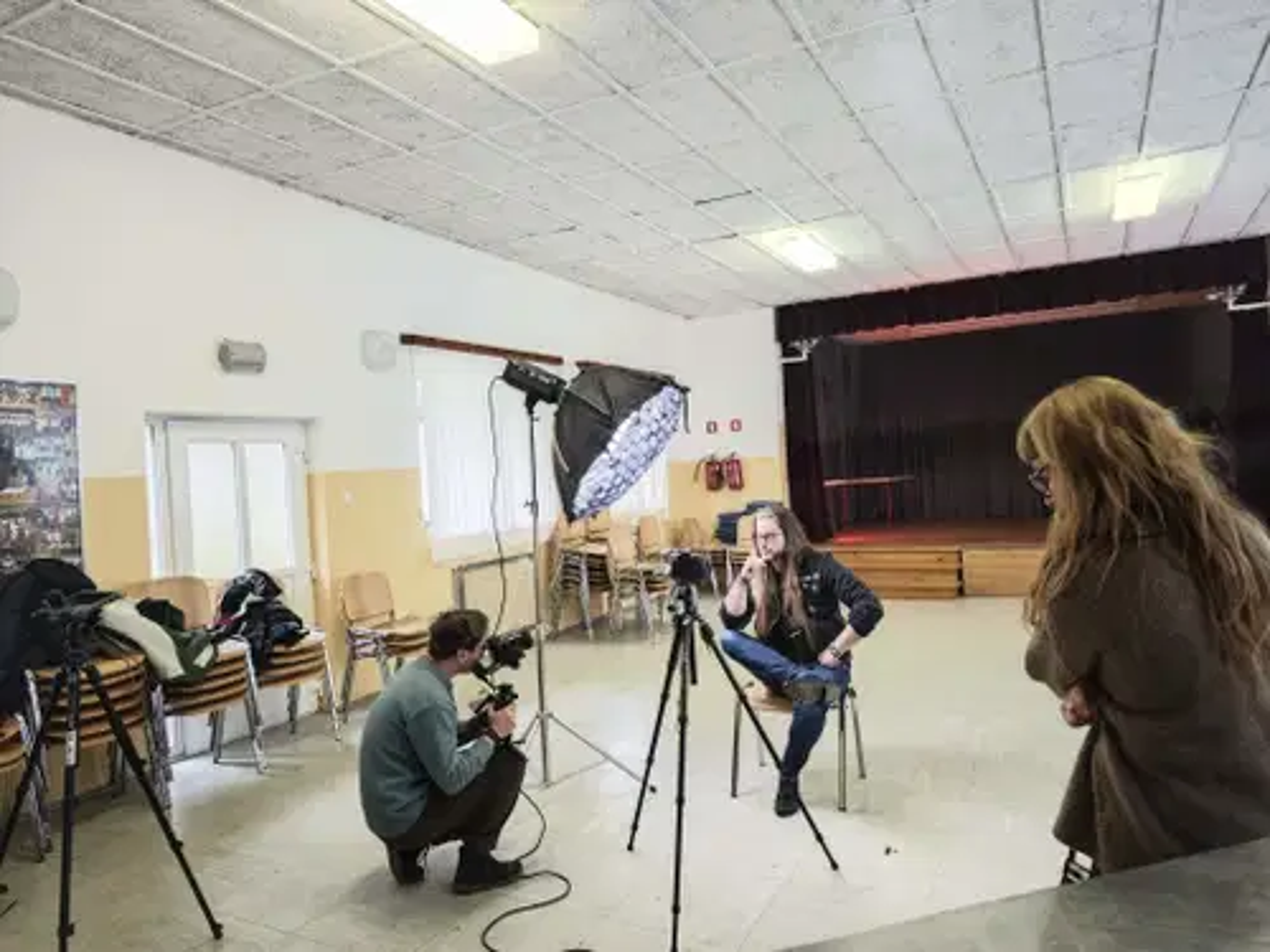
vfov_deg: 58.9
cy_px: 476
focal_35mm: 23
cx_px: 635
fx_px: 844
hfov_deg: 73.9
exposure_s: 1/33.4
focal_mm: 8.72
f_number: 1.63
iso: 500
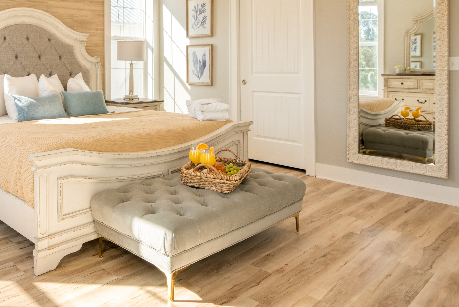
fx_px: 408
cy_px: 77
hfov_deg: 55.9
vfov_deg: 40.0
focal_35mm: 32
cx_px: 116
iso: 125
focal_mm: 21
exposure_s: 1/8
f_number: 10
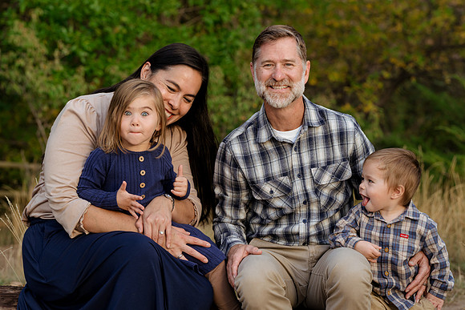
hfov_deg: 20.0
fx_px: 1318
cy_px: 155
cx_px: 232
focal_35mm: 102
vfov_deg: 13.4
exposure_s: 1/200
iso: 640
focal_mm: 102
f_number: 5.6
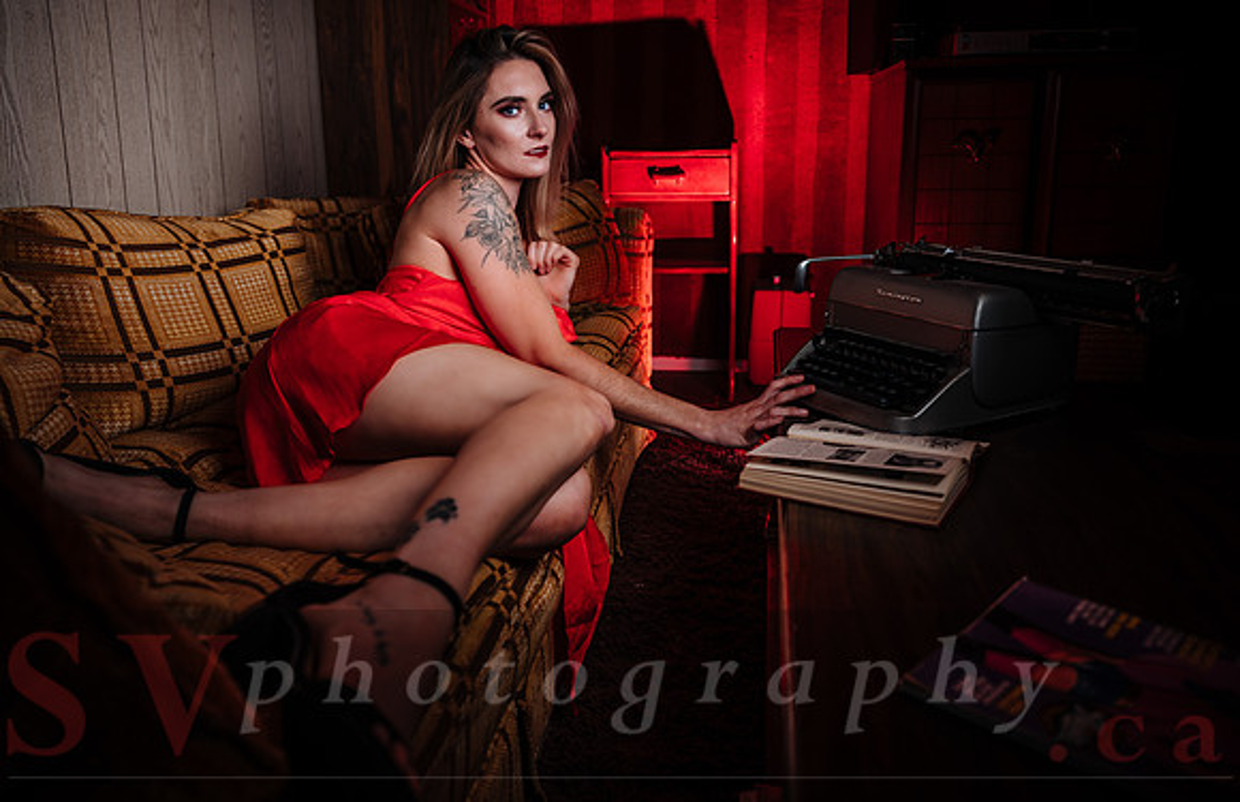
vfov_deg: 47.4
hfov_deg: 68.4
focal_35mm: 27
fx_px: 912
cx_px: 619
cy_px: 360
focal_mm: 32
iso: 100
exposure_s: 1/125
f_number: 4
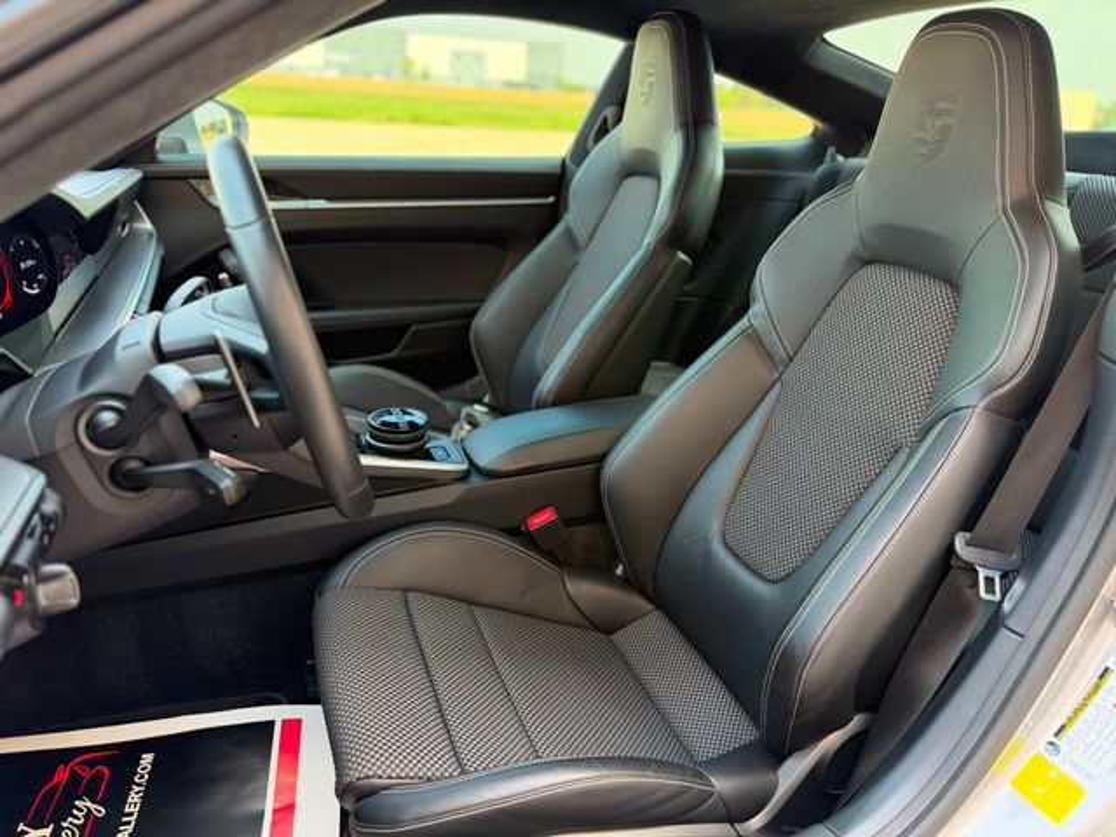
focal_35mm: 24
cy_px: 418
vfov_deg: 56.8
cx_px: 558
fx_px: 774
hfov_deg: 71.6
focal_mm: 6.76
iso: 200
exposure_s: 1/169
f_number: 1.78
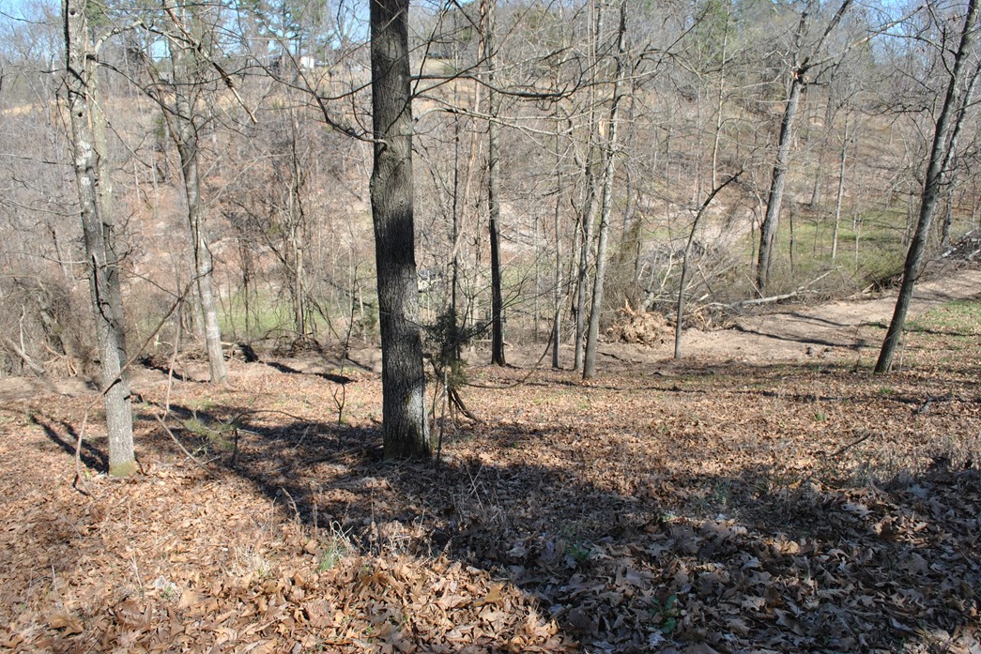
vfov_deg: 46.4
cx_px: 483
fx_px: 763
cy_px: 317
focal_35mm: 28
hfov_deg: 65.5
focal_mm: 18
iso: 100
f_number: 7.1
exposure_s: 1/200
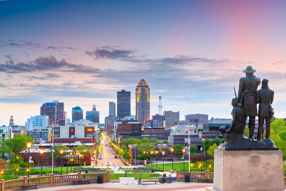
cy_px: 96
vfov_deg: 21.2
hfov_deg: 31.4
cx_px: 143
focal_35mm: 64
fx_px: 508
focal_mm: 64
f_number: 8
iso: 100
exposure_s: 8
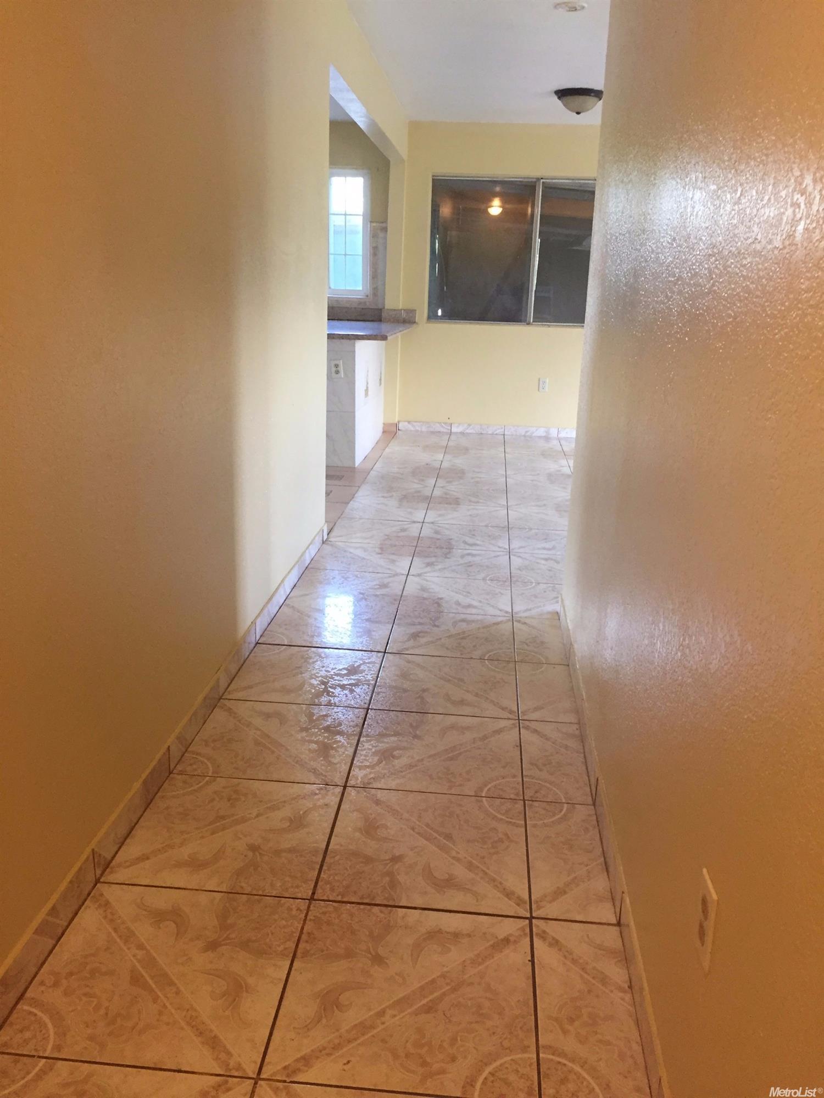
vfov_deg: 61.7
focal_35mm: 29
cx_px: 412
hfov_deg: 48.2
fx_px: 920
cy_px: 549
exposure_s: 1/30
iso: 125
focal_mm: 4.15
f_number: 2.2
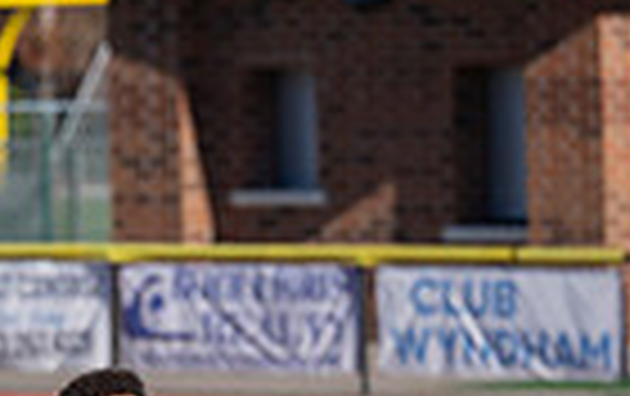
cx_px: -261
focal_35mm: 802
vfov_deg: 1.6
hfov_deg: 2.6
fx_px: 13792
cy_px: 623
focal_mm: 190
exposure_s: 1/2000
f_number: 4
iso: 160
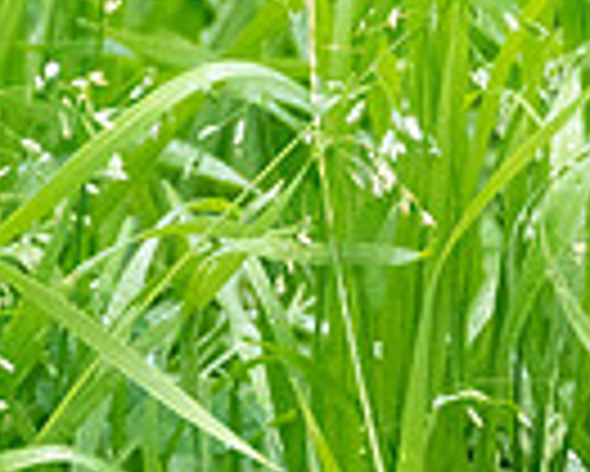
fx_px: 45801
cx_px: 1257
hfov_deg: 0.7
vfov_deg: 0.6
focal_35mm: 2621
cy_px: 225
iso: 1100
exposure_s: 1/750
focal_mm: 420
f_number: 8
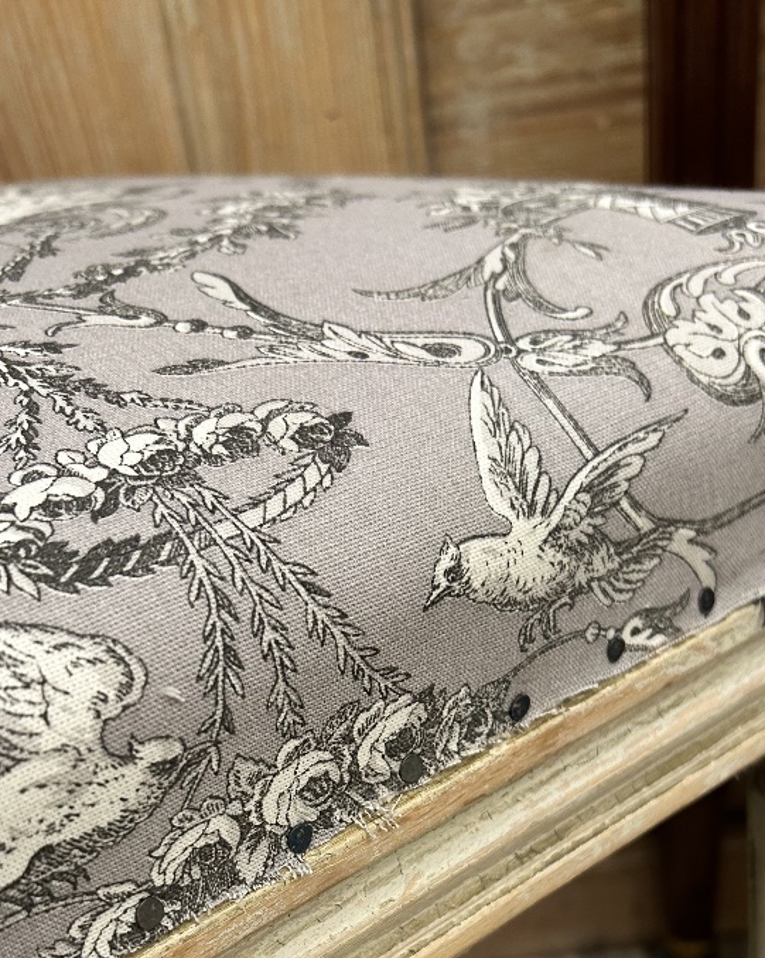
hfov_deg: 33.4
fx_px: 1274
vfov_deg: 38.7
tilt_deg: -31.9
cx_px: 382
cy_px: 838
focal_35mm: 45
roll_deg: +8.8
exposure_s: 1/50
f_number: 1.5
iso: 125
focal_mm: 5.7
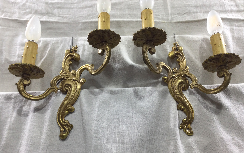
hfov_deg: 58.1
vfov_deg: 38.3
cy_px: 86
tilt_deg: +25.1
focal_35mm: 33
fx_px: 219
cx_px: 122
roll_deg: +0.6
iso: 25
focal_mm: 3.3
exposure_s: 1/50
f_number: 2.4
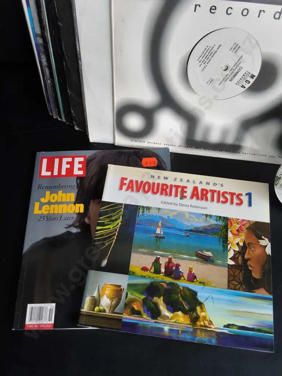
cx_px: 141
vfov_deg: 65.3
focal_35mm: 27
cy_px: 188
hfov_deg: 51.4
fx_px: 293
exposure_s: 1/100
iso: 80
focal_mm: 2.87
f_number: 2
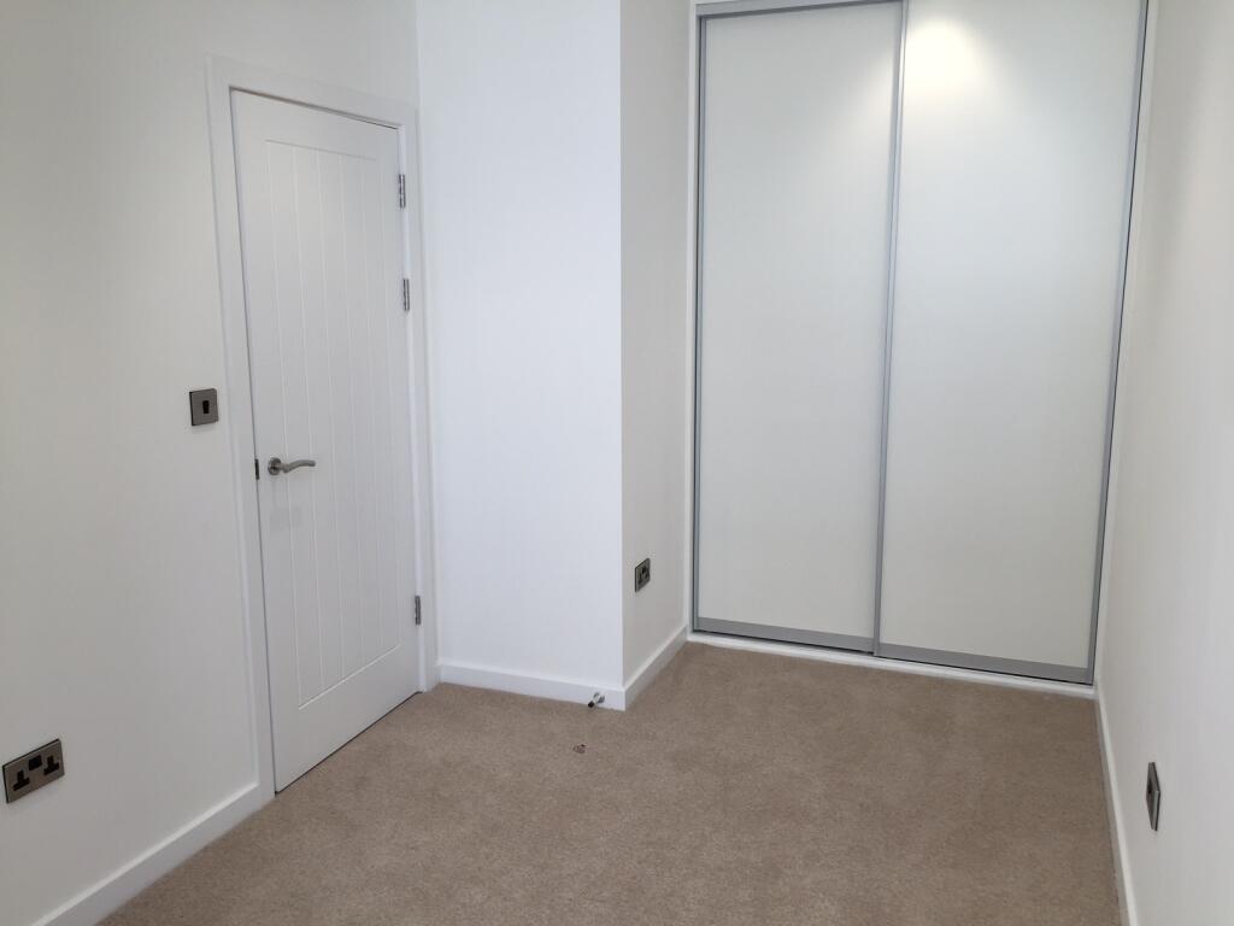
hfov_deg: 61.7
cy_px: 463
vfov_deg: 48.2
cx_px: 617
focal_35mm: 29
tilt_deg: -11.2
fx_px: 1034
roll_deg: -1.0
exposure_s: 1/100
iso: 32
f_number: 2.2
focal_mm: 4.15
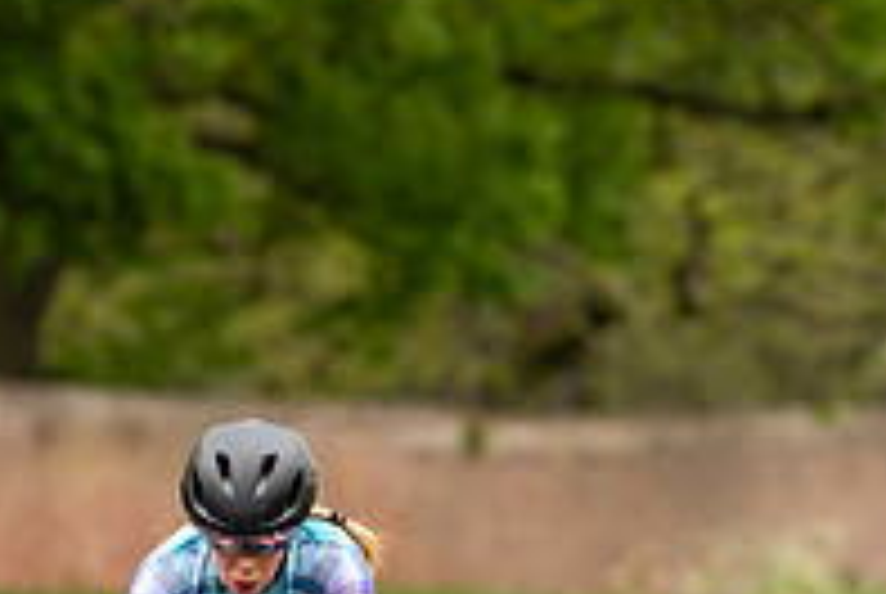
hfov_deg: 2.3
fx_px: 21641
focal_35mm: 878
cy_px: 560
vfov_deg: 1.6
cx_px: 328
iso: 400
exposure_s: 1/1000
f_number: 3.5
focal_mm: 200
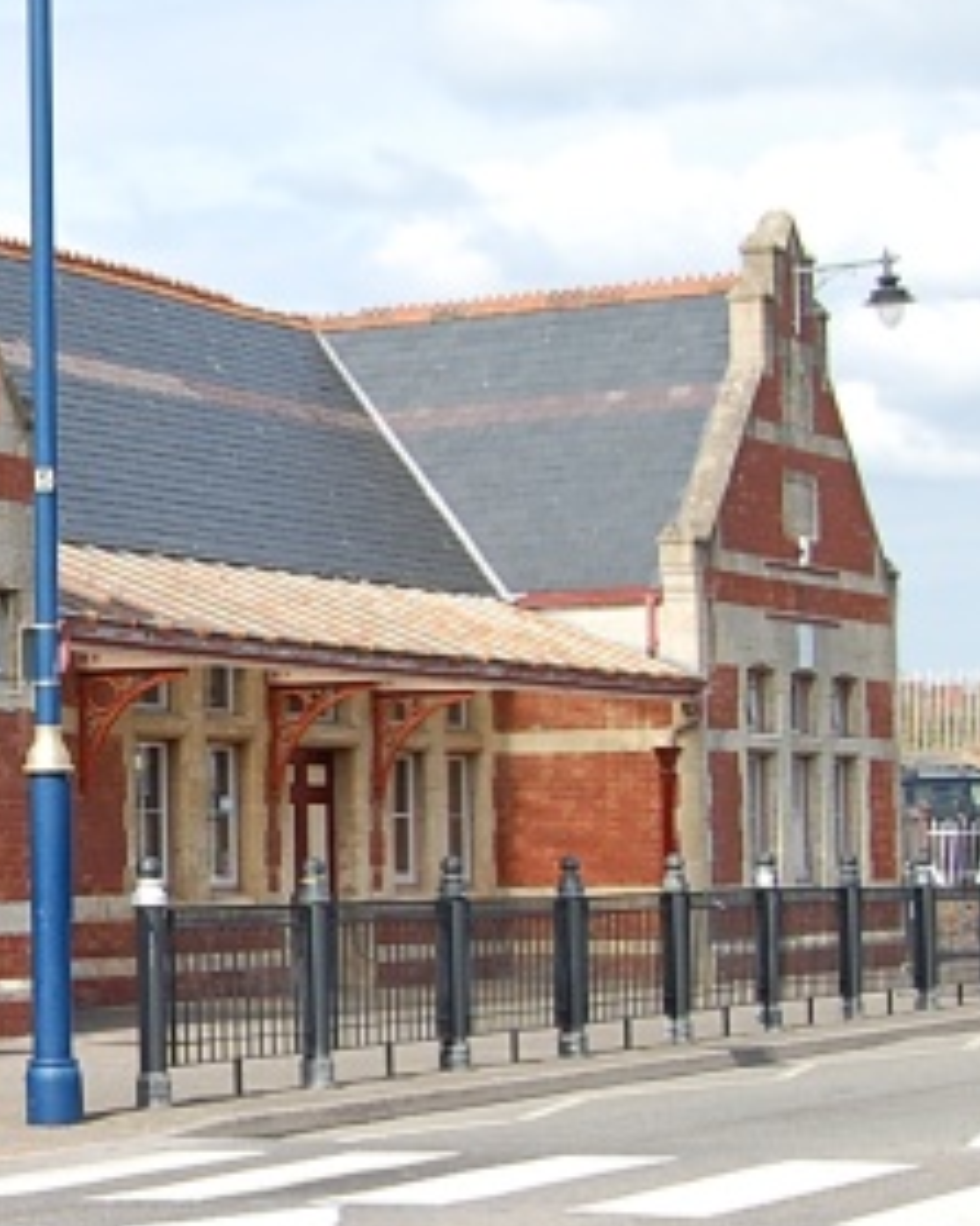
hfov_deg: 13.5
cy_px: 635
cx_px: -558
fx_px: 3845
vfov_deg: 18.1
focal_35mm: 106
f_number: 9
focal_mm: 28
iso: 200
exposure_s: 1/250
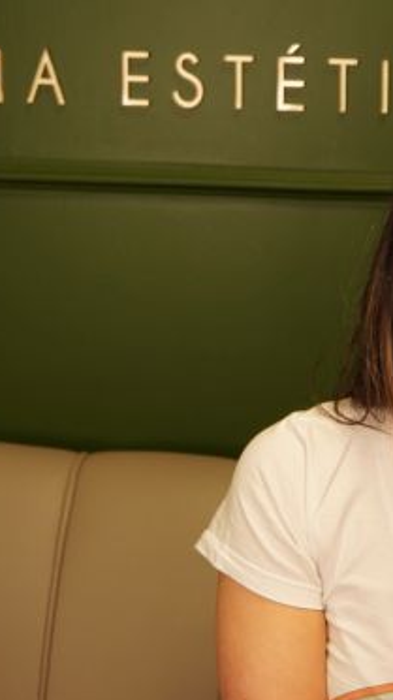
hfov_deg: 13.4
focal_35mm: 87
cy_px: 400
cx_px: 493
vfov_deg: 24.4
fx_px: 1616
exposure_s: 1/80
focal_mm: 25
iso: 250
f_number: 2.8
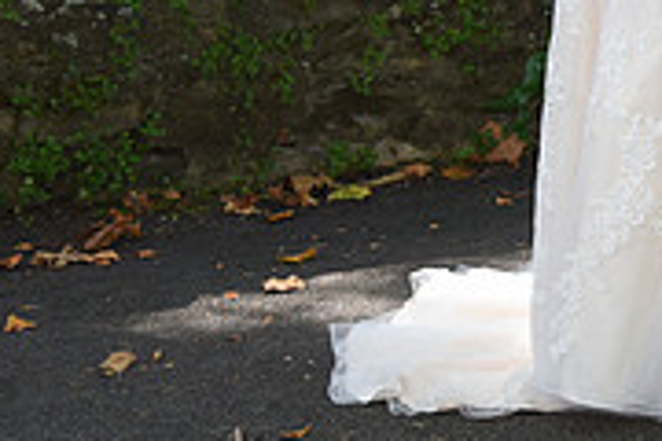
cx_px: 923
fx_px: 2721
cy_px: -141
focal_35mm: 148
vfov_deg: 9.1
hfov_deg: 13.3
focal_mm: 46
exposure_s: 1/200
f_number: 5.6
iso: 640
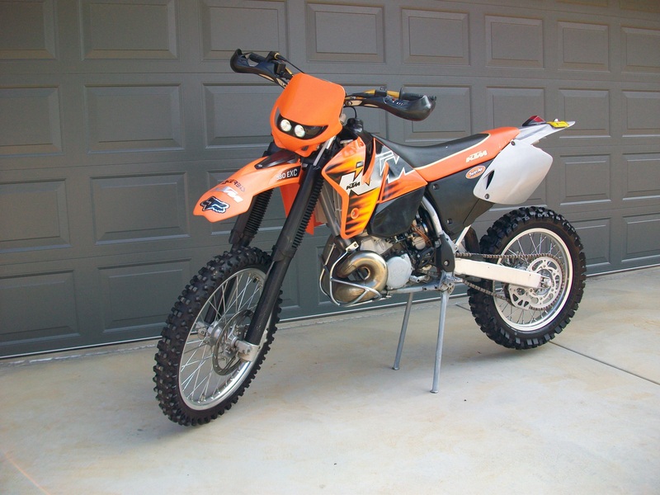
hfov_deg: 56.8
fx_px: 610
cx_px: 330
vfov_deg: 44.2
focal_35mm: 32
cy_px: 248
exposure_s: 1/200
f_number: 2.8
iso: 64
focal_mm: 5.7
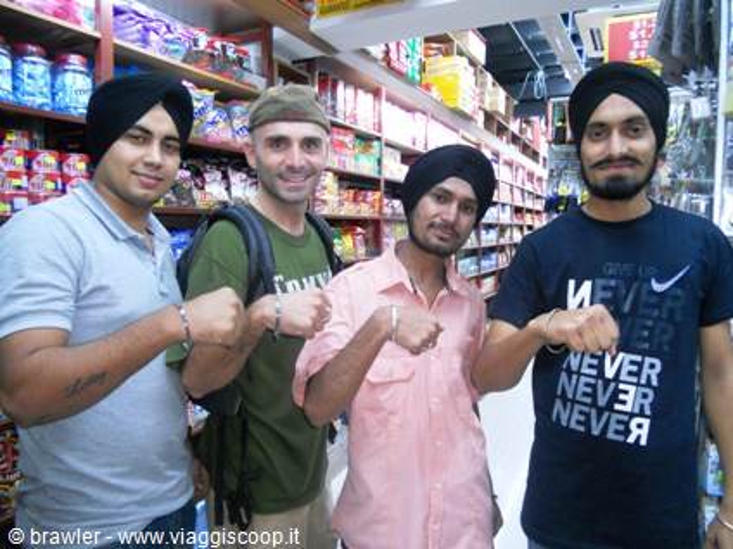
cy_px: 274
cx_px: 366
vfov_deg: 51.4
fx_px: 572
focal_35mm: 27
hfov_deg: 65.3
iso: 400
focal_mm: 4.9
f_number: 3.2
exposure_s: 1/25
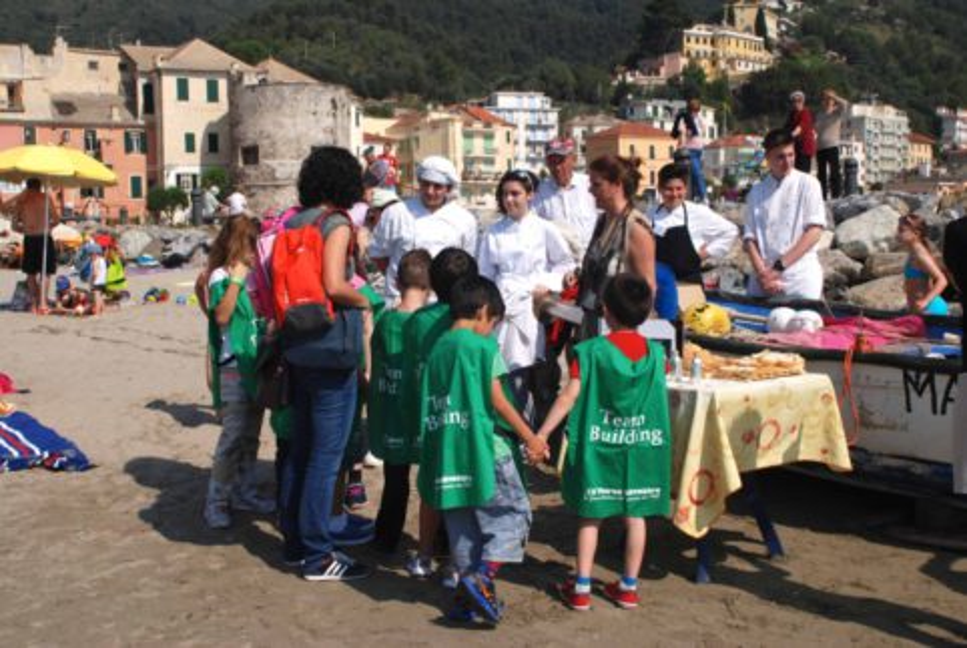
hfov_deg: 42.3
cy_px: 324
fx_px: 1251
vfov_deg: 29.0
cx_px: 484
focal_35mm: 46
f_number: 9
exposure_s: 1/320
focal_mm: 31
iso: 100
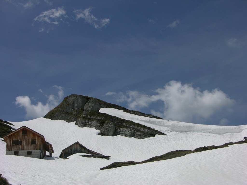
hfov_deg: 35.5
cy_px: 92
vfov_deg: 27.0
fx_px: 385
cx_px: 124
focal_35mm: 54
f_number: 7.7
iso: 50
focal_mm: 13.7
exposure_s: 1/542
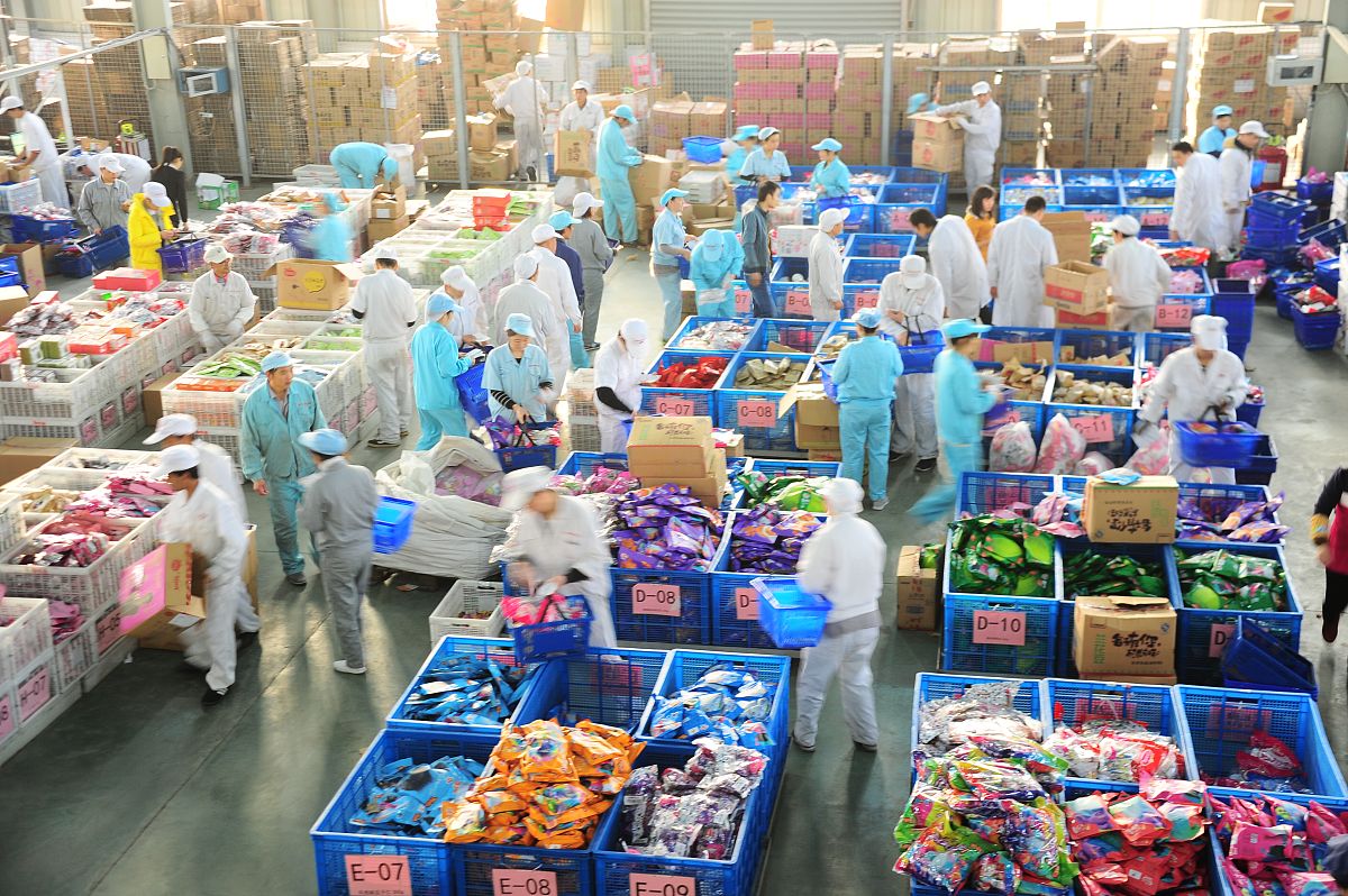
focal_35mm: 48
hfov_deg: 41.1
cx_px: 674
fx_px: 1796
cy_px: 448
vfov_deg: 28.0
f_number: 6.3
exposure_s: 1/13
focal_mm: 48
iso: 500
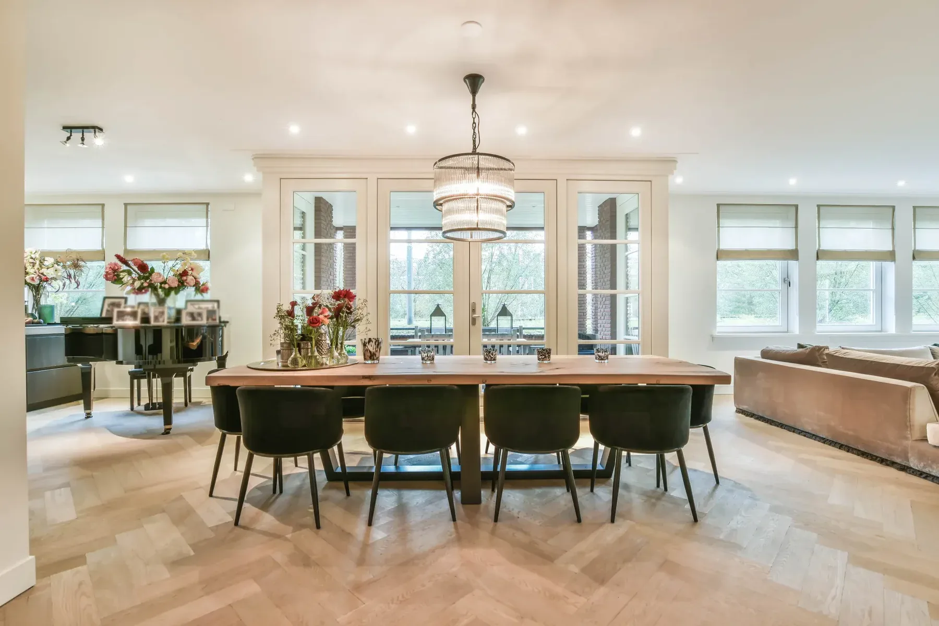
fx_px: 391
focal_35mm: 15
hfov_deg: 100.4
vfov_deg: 77.3
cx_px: 470
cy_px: 313
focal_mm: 10
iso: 100
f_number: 11
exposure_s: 4
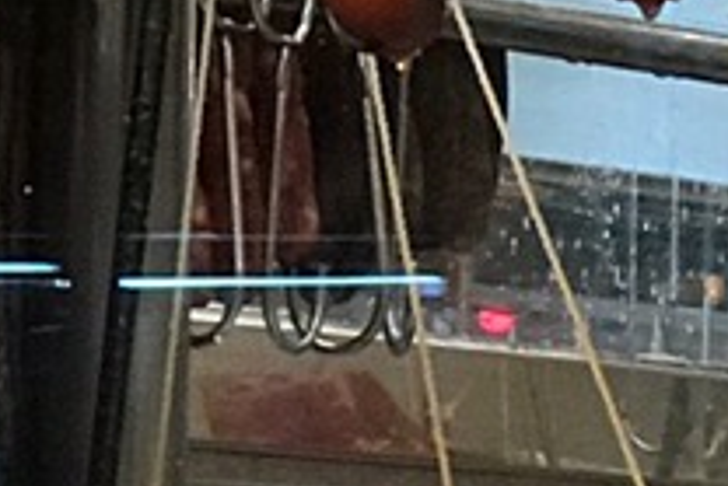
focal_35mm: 455
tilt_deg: +0.0
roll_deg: -1.7
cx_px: 1211
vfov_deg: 3.0
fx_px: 9207
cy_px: 710
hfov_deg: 4.5
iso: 100
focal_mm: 6.6
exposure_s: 1/50
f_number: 2.8
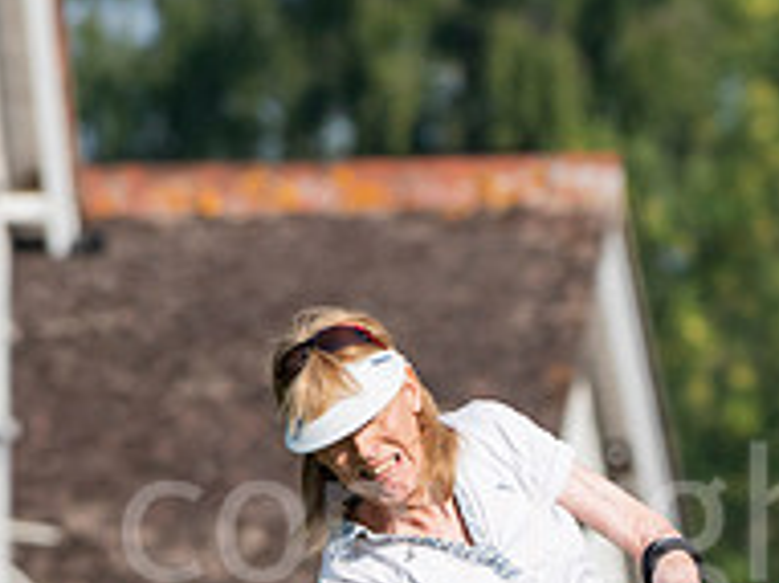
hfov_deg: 1.6
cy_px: 781
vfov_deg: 1.2
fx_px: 27573
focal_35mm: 1226
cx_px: 657
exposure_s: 1/2000
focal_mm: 280
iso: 400
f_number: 5.6
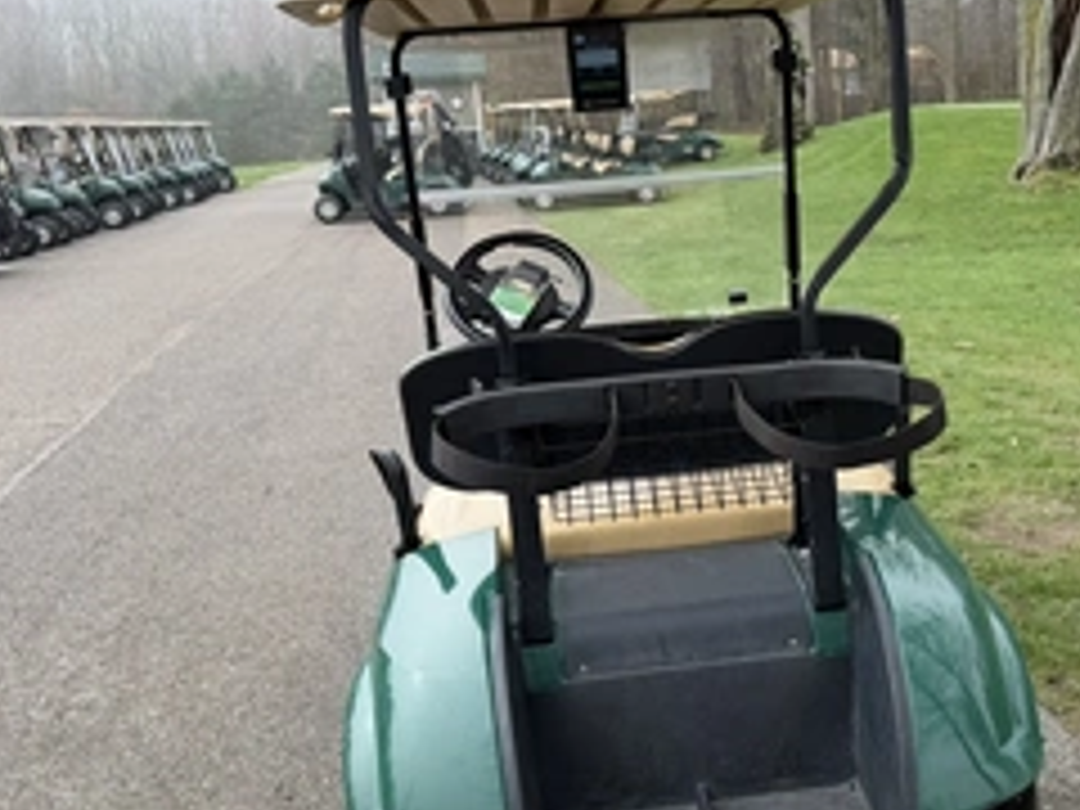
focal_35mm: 40
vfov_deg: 35.9
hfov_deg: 46.0
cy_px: 459
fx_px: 1248
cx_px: 729
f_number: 1.78
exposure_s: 1/992
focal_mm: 6.76
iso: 80
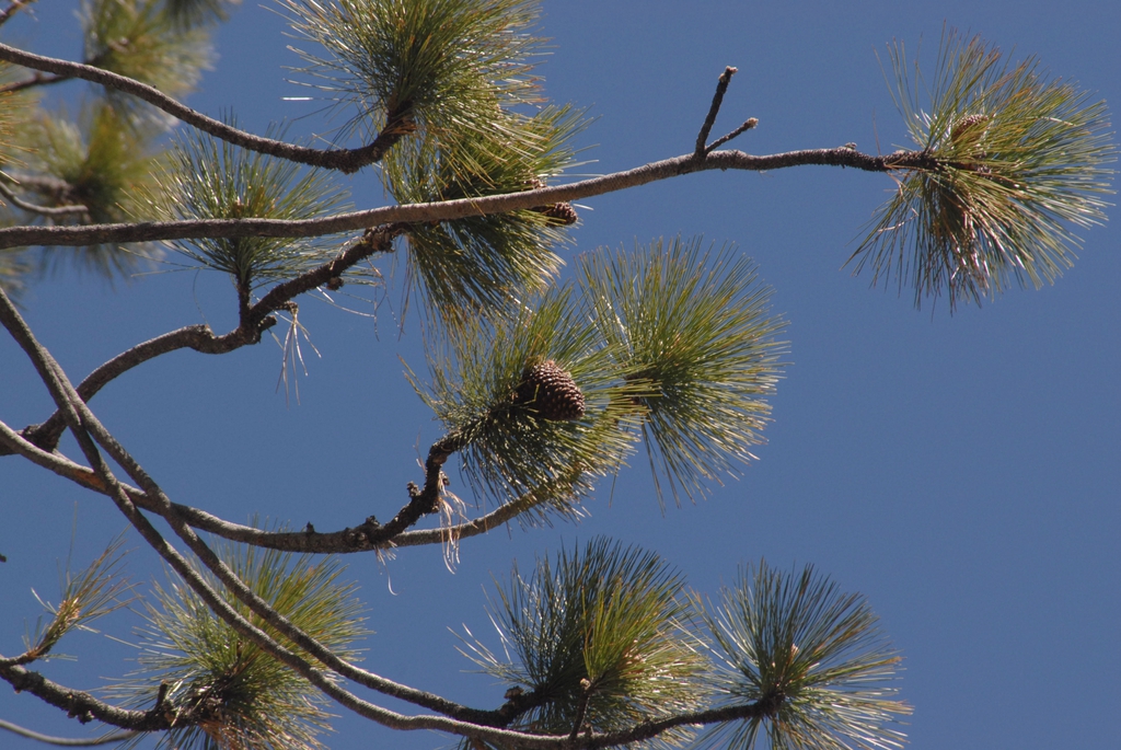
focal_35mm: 450
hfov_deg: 4.6
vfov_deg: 3.1
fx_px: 14026
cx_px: 560
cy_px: 375
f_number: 9
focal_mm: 300
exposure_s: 1/320
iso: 400
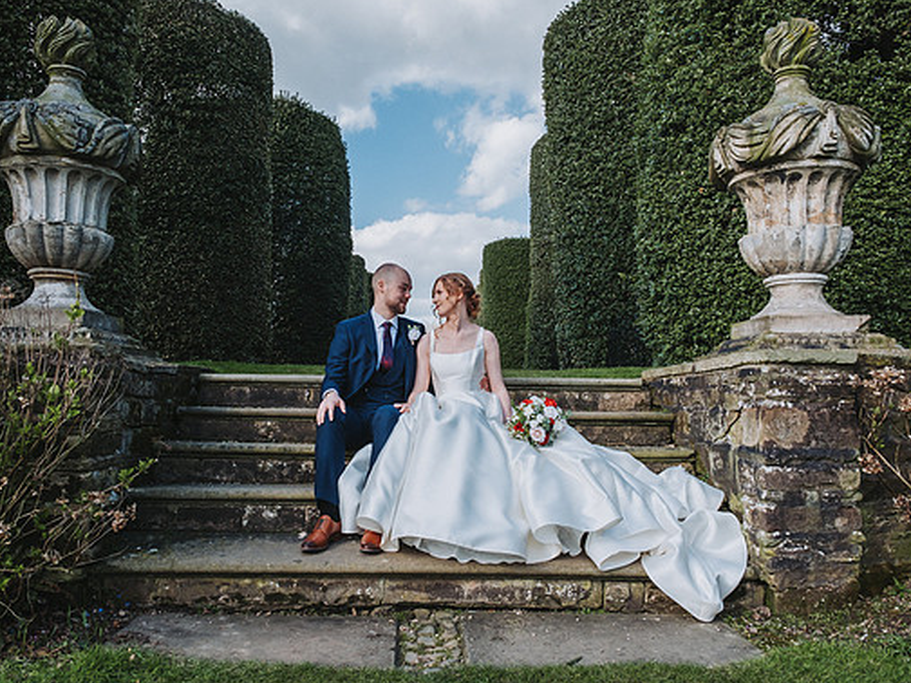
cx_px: 421
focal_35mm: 28
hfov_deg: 63.4
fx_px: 737
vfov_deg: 49.7
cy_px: 344
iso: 200
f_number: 6.4
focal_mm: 16
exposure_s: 1/200
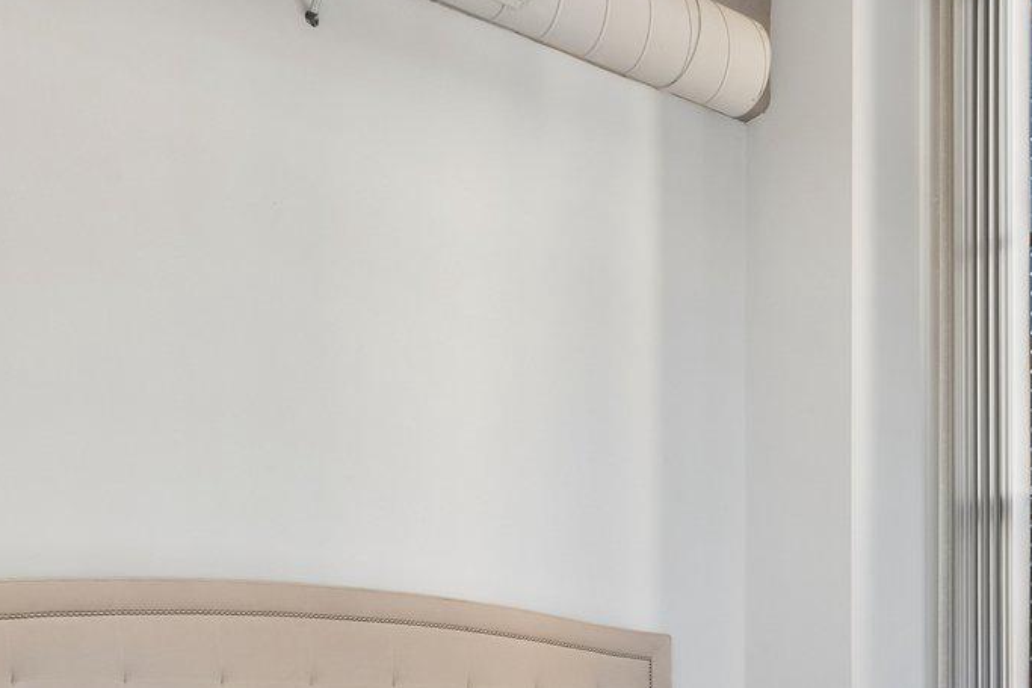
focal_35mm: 45
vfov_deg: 27.9
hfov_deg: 37.6
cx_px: 1092
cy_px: 699
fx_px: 1290
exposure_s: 1/40
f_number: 8
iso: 250
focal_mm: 10
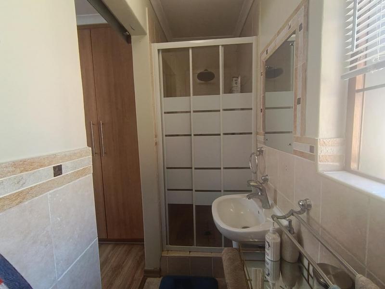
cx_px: 192
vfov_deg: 74.7
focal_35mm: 17
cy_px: 144
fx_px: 189
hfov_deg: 91.0
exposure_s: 1/50
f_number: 2.2
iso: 322
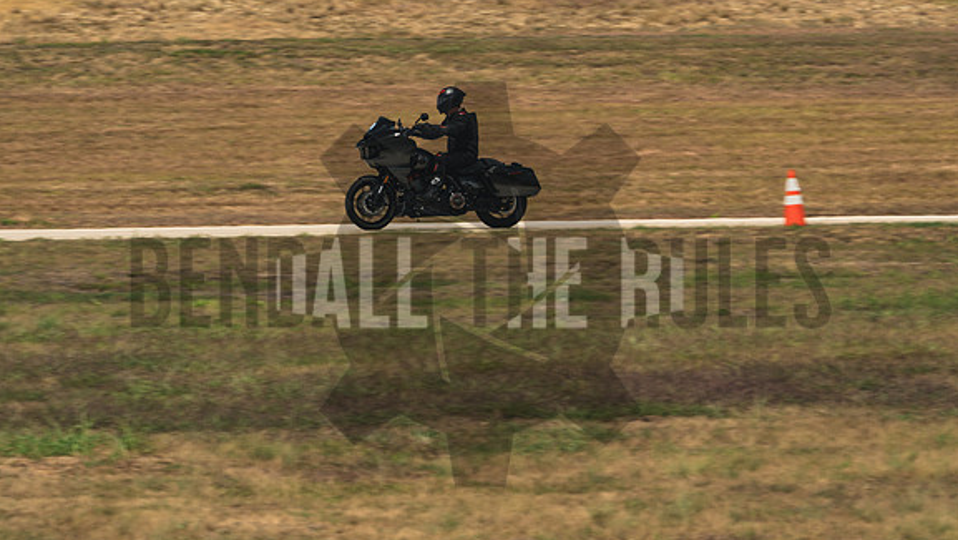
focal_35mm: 463
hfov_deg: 4.7
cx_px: 480
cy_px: 285
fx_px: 11765
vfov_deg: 2.6
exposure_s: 1/320
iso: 160
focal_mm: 280
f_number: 8
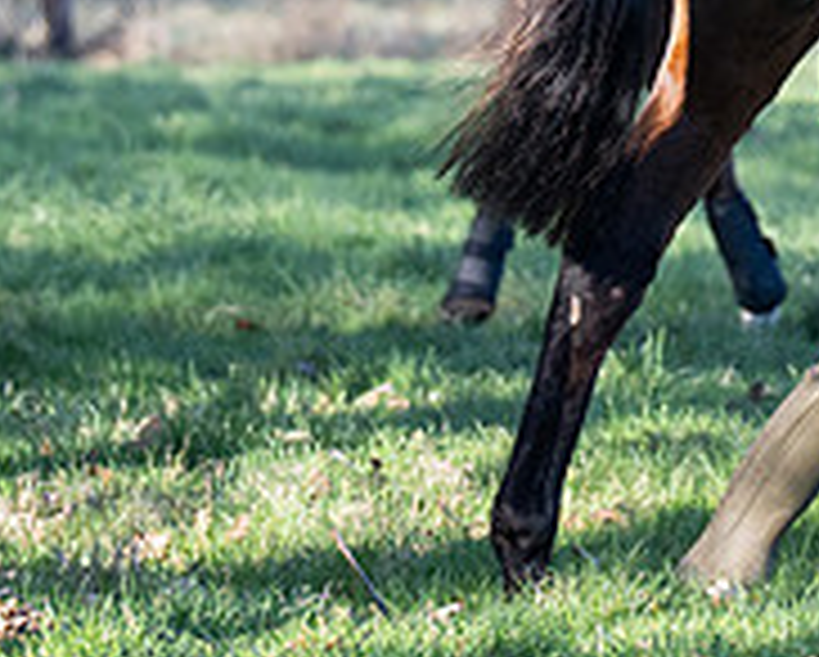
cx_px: 1186
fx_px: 28099
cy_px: -148
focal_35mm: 1158
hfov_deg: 1.7
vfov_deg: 1.3
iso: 400
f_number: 5
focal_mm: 200
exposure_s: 1/640
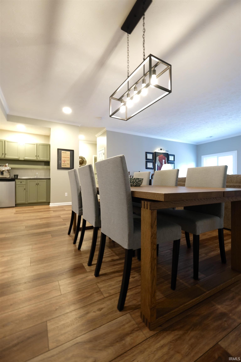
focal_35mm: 15
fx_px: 151
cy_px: 181
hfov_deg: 77.3
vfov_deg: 100.4
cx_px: 120
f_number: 4.5
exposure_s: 1/2
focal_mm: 10
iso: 100
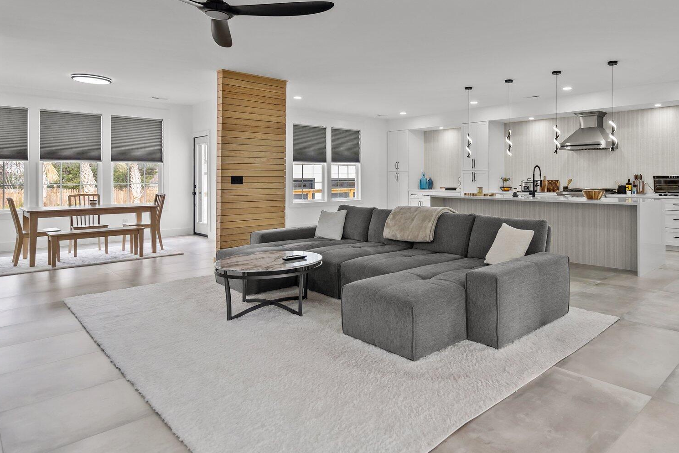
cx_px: 432
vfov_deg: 56.9
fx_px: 415
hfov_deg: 76.9
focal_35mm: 22
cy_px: 185
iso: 320
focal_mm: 16
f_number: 4
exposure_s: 1/8
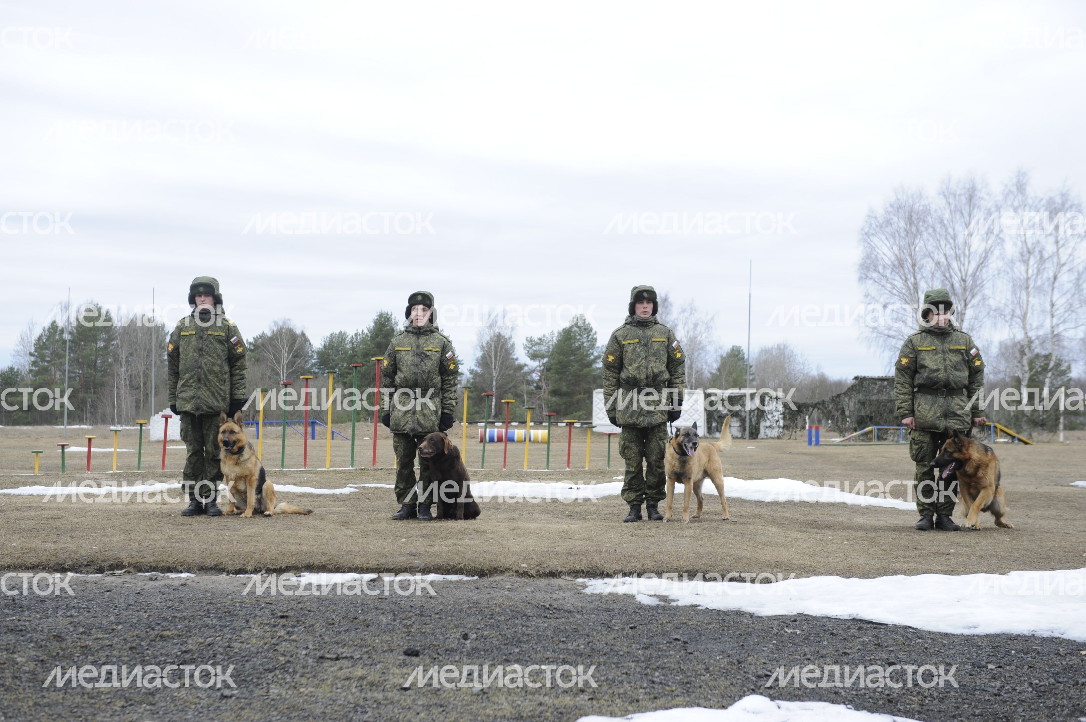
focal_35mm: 50
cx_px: 543
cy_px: 361
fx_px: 1507
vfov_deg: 27.0
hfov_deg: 39.6
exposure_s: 1/400
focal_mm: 50
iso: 320
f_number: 5
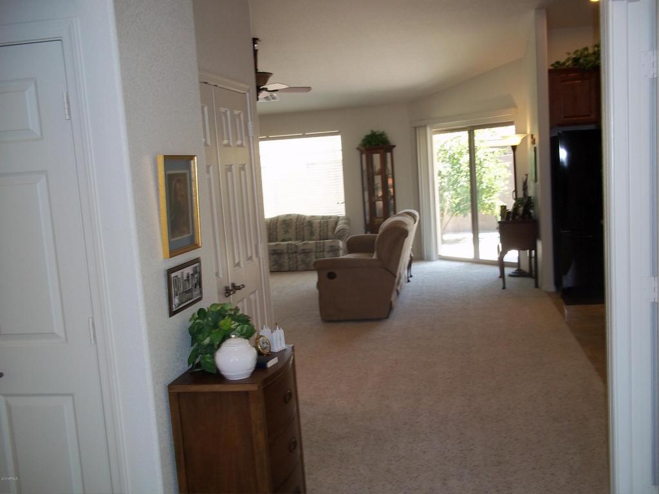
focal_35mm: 36
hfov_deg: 51.4
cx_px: 330
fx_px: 685
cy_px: 247
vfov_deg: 39.7
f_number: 3.1
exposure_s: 1/30
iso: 80
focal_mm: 6.5
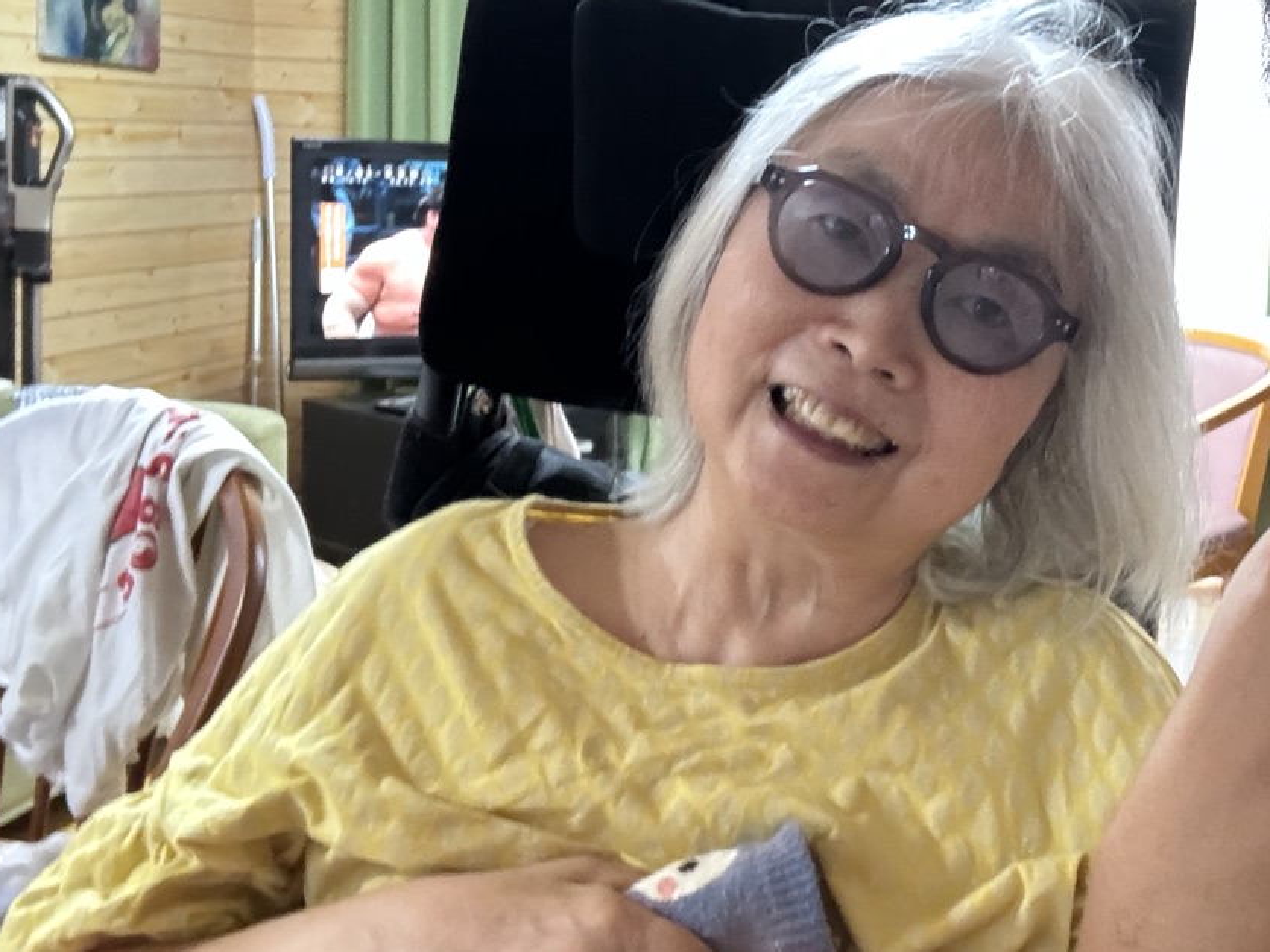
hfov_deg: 41.8
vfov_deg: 32.5
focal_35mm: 44
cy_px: 290
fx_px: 1614
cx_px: 931
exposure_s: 1/23
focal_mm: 2.69
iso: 640
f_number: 1.9
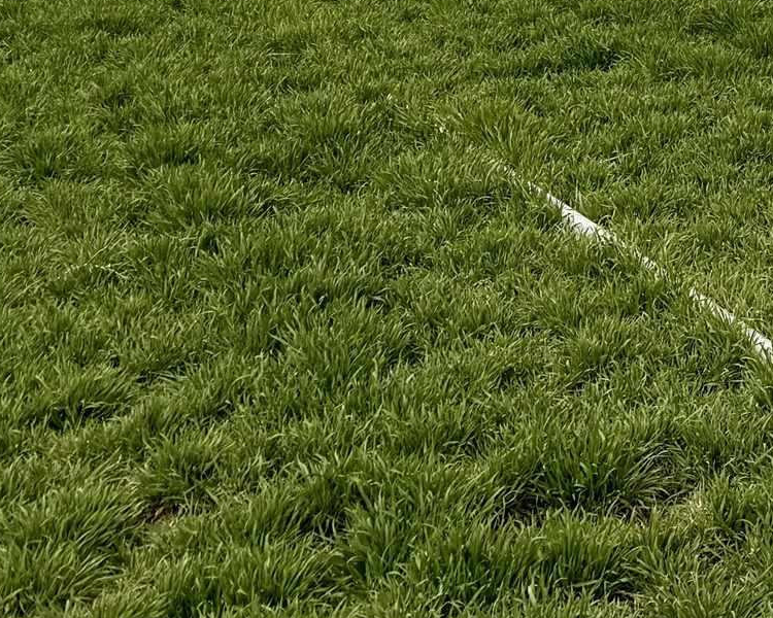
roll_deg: -0.1
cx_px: 1240
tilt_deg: +0.4
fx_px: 2196
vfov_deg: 14.6
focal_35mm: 96
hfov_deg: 17.4
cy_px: -378
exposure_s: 1/10417
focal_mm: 6.76
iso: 80
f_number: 1.78
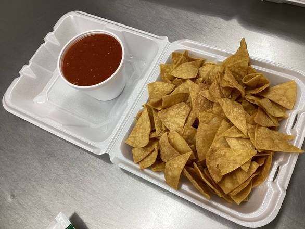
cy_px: 114
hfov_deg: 58.3
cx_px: 152
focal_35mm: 31
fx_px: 273
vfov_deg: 45.5
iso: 80
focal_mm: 3.3
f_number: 2.4
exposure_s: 1/120
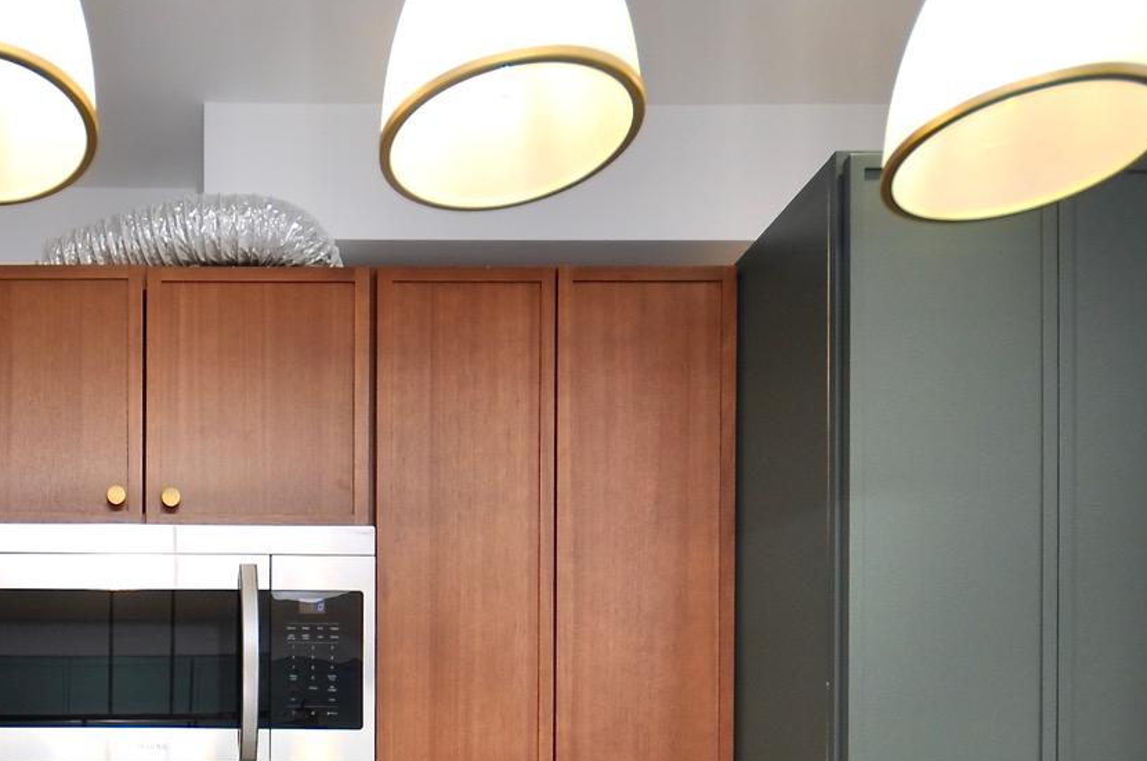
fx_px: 1177
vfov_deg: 31.6
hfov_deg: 47.1
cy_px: 844
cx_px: 129
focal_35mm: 37
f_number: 4
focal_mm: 10
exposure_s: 1/60
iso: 100
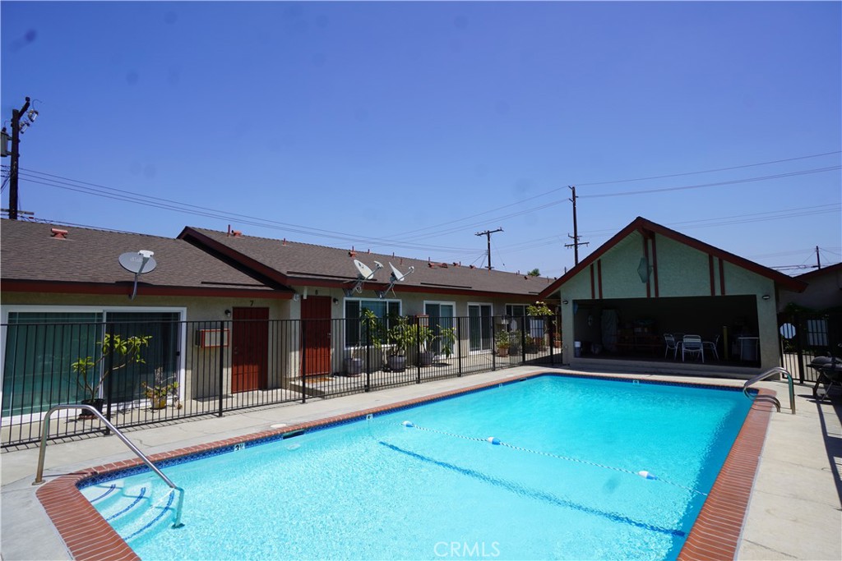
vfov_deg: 67.4
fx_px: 421
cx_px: 421
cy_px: 280
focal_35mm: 18
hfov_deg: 90.0
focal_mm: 12
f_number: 10
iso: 100
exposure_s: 1/200
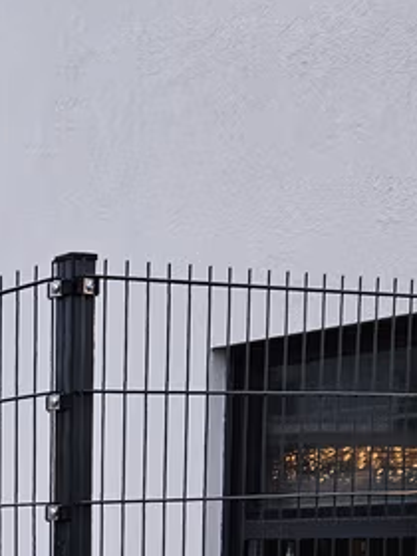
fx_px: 1349
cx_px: -294
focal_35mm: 84
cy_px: 715
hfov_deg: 15.5
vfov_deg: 21.2
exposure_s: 1/100
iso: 1000
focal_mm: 5.4
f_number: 1.8
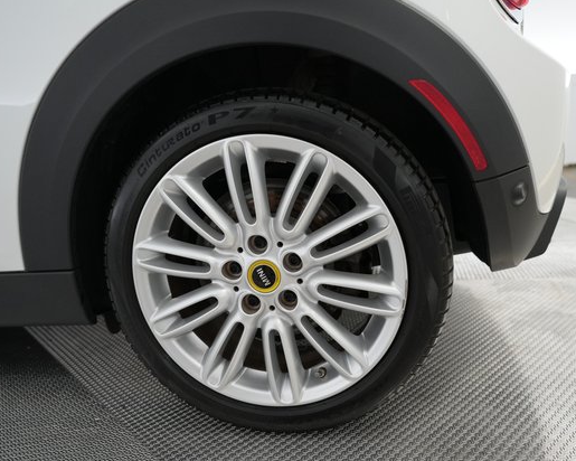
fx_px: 477
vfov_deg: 51.5
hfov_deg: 62.2
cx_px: 291
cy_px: 235
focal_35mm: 28
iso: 2500
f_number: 2.8
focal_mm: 24
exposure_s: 1/320
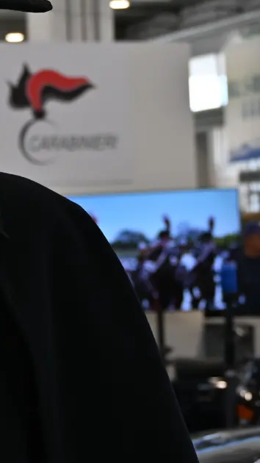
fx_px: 1889
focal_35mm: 154
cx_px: 75
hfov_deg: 7.9
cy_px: 132
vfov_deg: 13.9
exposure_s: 1/200
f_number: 4.5
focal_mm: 42
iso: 400
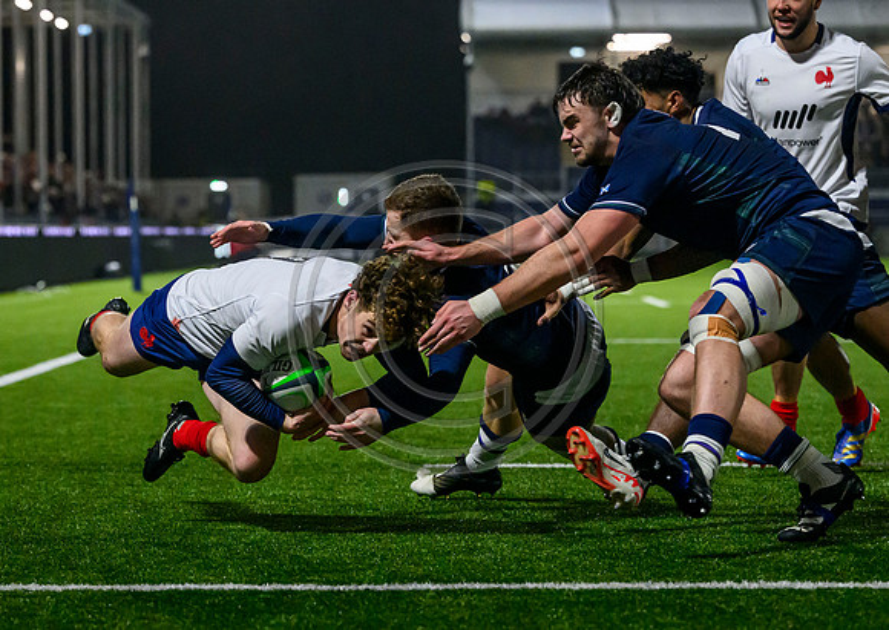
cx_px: 267
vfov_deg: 8.9
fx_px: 4038
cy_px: 425
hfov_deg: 12.5
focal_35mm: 160
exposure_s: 1/1600
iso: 6400
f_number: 3.5
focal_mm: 102
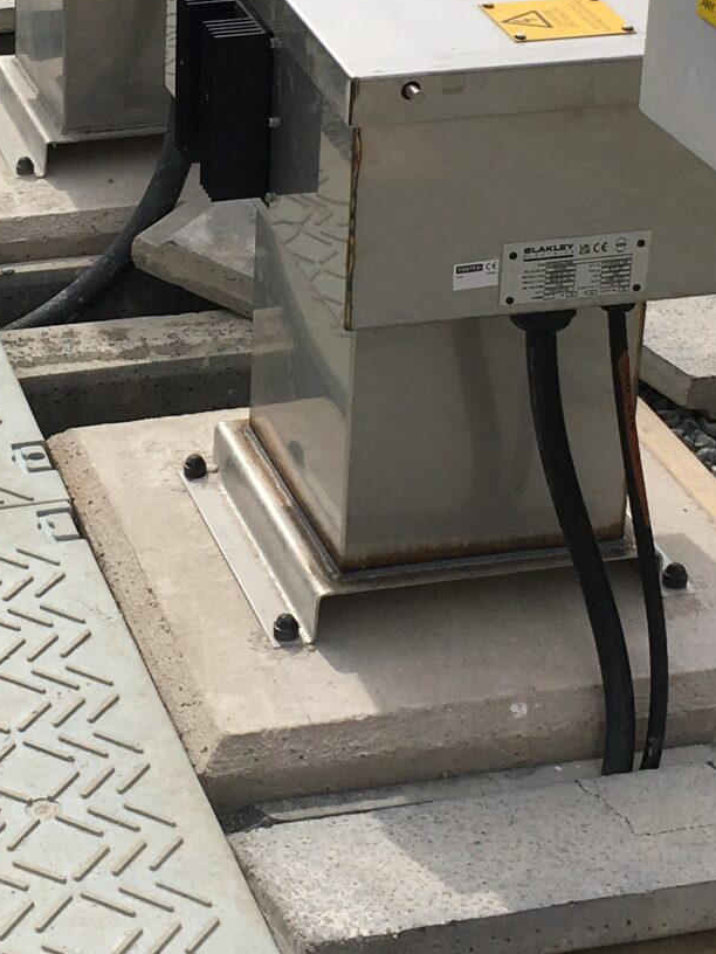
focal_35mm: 91
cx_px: 77
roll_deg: -1.1
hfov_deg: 16.0
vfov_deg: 21.3
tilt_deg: -22.0
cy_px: 188
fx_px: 2510
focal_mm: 4.15
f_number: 2.2
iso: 25
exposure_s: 1/2481
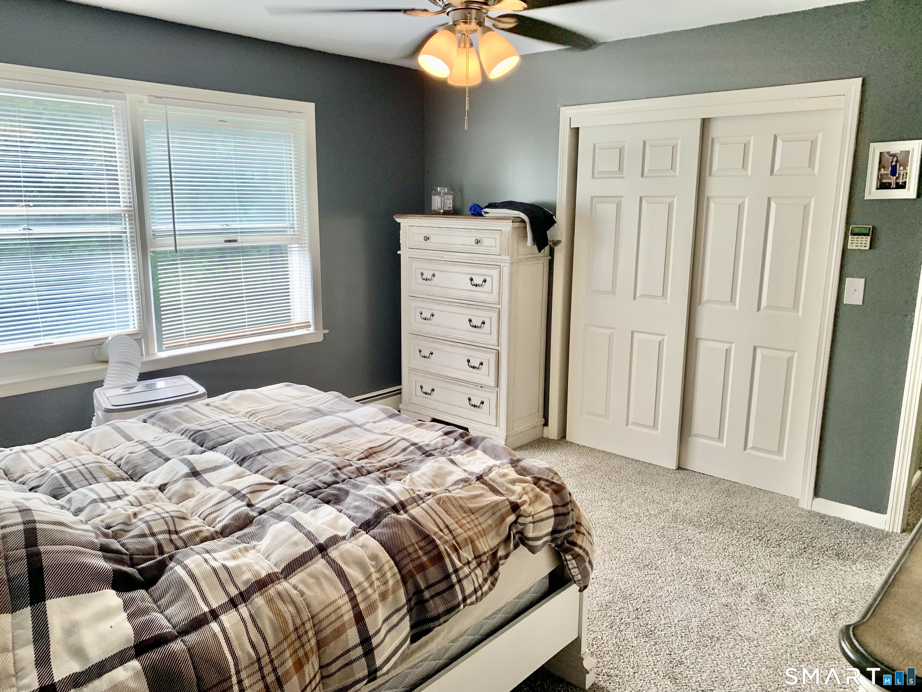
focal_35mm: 26
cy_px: 346
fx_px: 693
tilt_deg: -10.9
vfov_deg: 53.1
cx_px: 461
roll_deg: +0.0
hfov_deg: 67.3
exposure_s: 1/60
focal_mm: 4.25
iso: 64
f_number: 1.8
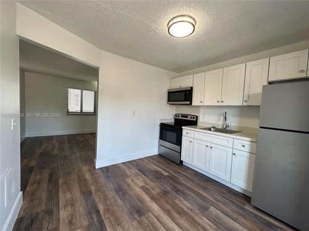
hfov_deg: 102.1
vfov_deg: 85.7
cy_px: 116
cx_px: 154
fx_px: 125
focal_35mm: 14
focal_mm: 2.22
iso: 100
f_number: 2.2
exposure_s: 1/120
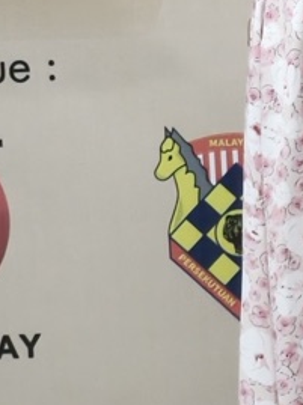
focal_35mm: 274
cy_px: -104
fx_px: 3205
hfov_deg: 5.3
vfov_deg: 7.2
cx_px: 657
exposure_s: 1/50
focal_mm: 7.1
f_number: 1.9
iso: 1000
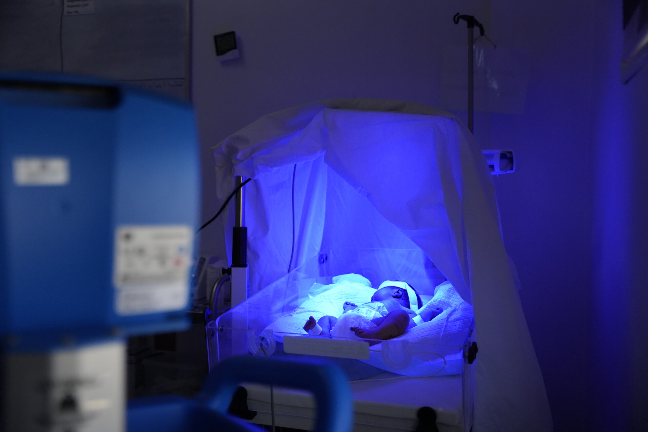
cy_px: 216
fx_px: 689
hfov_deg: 50.3
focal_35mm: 38
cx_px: 324
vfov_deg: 34.8
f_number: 2.8
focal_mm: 38.3
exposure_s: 1/8000
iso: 3200
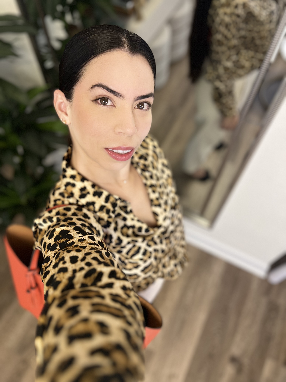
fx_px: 286
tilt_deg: -59.1
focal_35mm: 26
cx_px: 143
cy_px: 191
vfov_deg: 67.3
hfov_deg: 53.1
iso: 160
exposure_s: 1/60
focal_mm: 5.7
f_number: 1.5
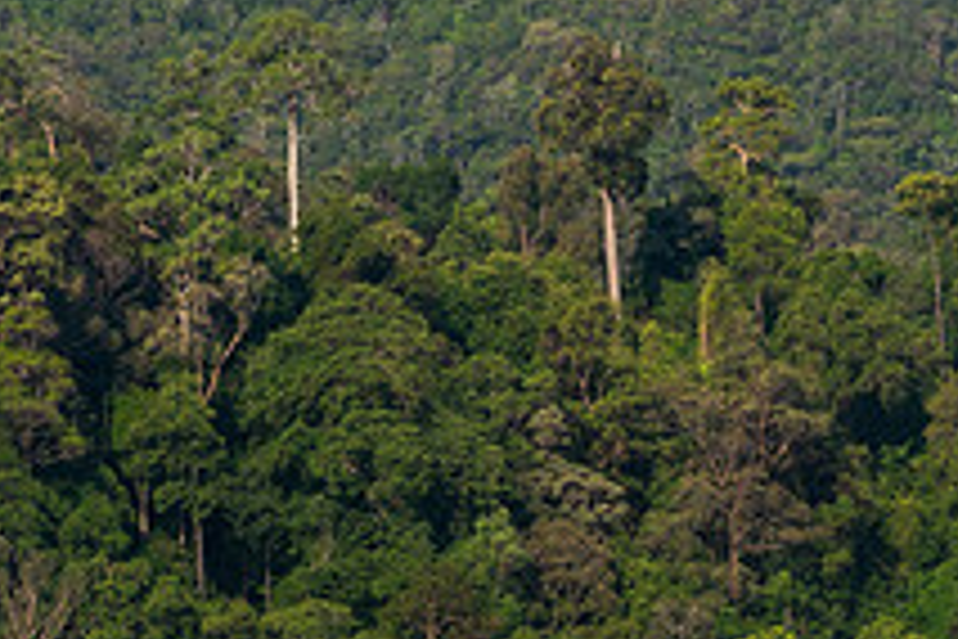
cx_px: 1145
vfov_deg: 3.1
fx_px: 11947
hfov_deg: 4.6
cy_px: 681
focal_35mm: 449
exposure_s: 1/125
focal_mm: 98
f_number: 16
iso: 160
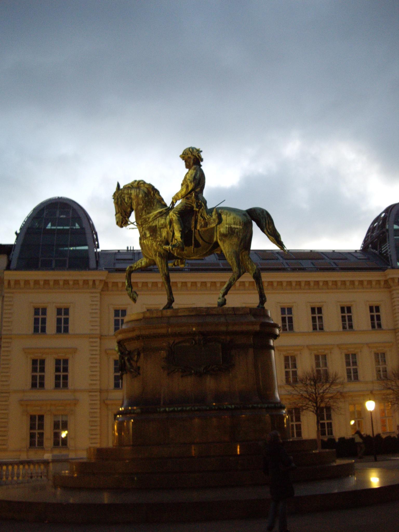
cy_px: 266
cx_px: 200
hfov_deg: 37.7
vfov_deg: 49.0
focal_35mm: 38
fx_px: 584
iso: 400
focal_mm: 7.9
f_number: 2.8
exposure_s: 1/15
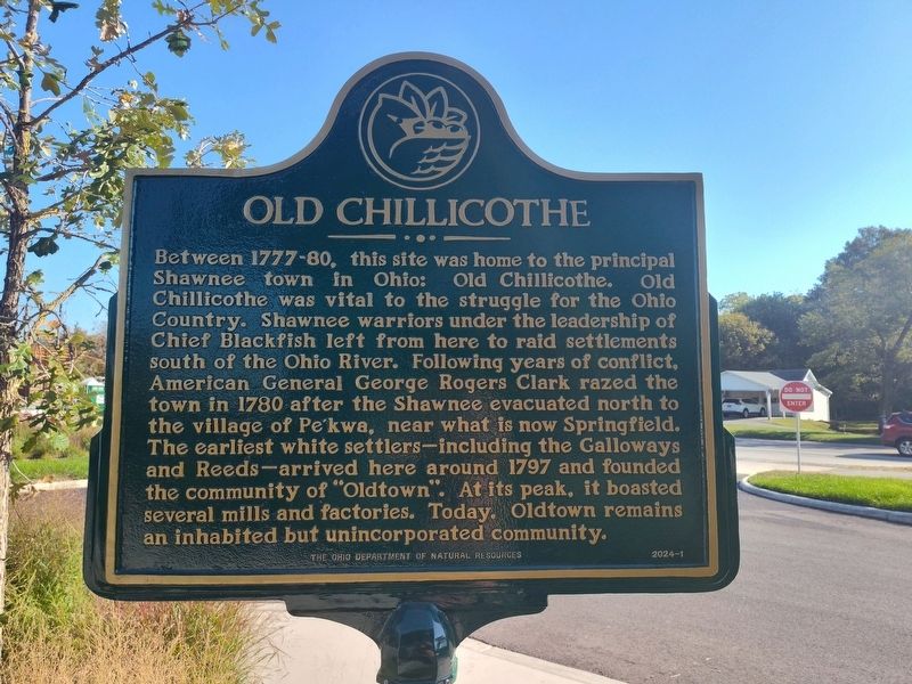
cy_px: 342
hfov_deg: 73.9
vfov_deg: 58.9
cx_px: 456
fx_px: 606
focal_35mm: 23
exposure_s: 1/968
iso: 100
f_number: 1.8
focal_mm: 5.56
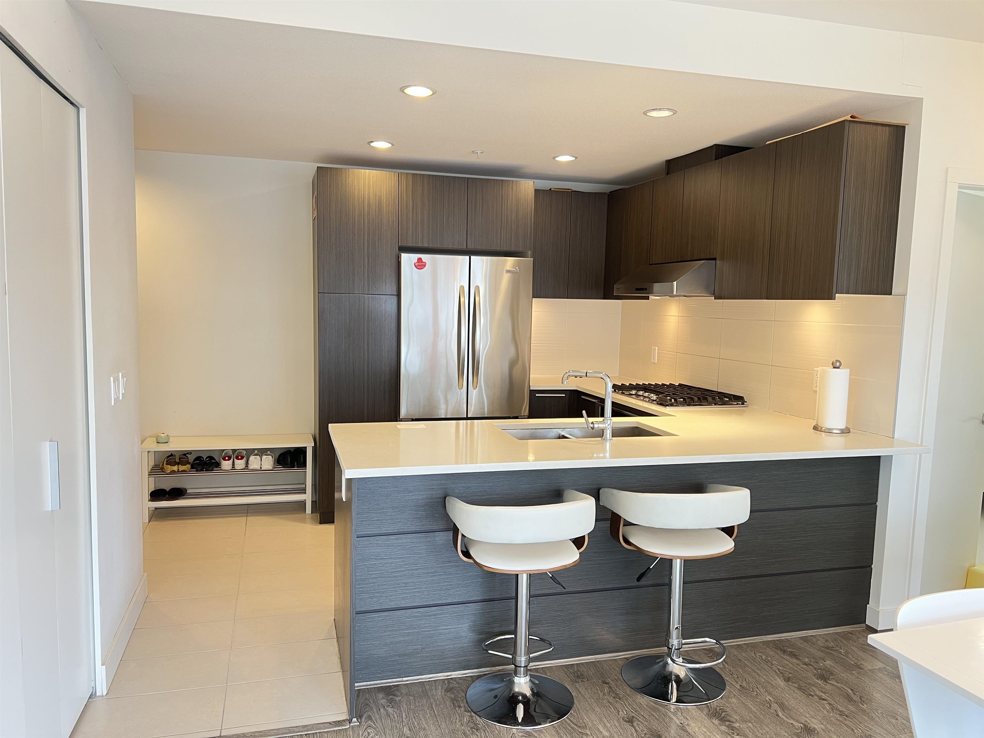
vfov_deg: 53.1
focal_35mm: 26
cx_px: 492
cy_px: 369
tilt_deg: -5.5
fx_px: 739
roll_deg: -1.8
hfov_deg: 67.3
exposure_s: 1/60
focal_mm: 5.7
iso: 100
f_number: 1.5
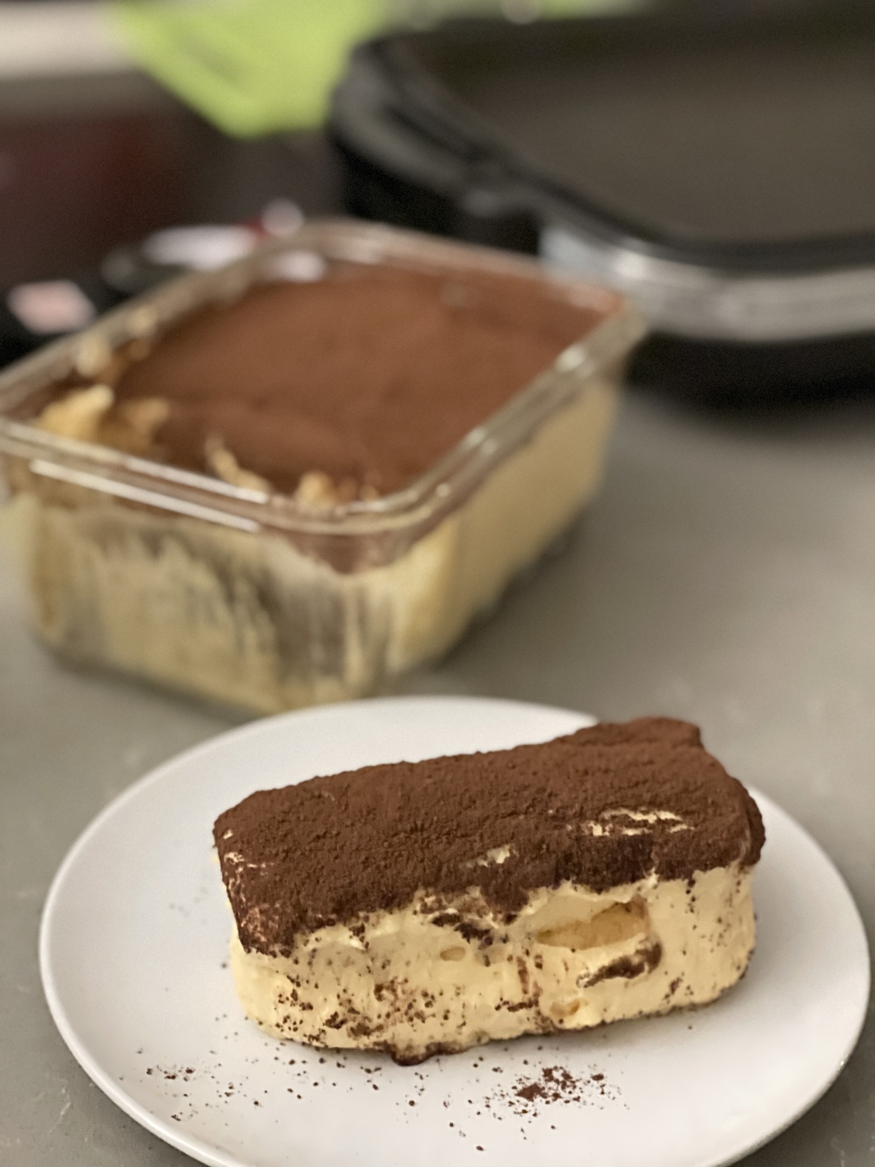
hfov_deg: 22.9
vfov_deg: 30.3
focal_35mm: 64
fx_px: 2157
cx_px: 438
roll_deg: -1.9
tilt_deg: -27.3
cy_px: 584
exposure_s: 1/15
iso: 2000
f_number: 2.2
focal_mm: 7.5
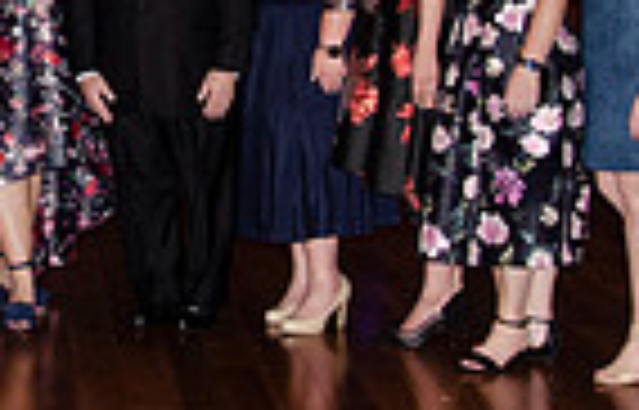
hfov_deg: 15.1
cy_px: -59
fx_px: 2368
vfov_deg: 9.8
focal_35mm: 135
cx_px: -10
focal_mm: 21
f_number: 4.5
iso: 640
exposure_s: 1/60
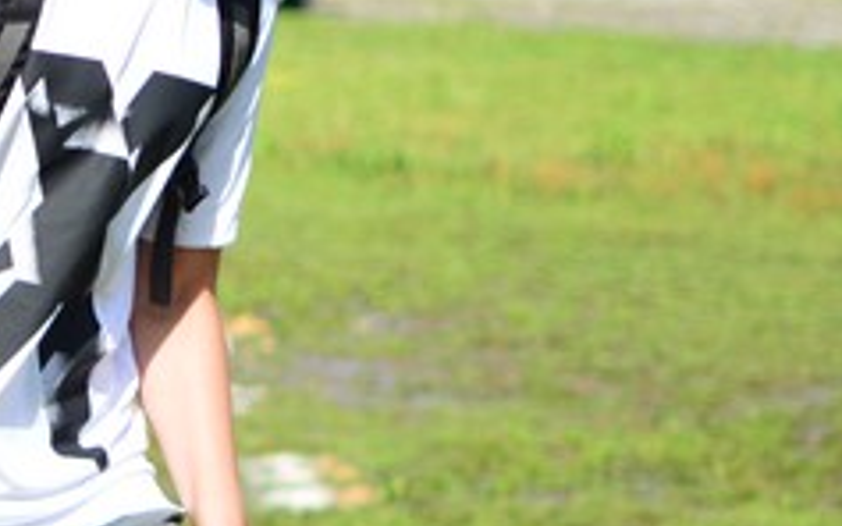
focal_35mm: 231
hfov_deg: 8.7
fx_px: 5304
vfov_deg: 5.7
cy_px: 279
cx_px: -686
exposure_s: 1/4000
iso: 200
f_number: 1.8
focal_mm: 35
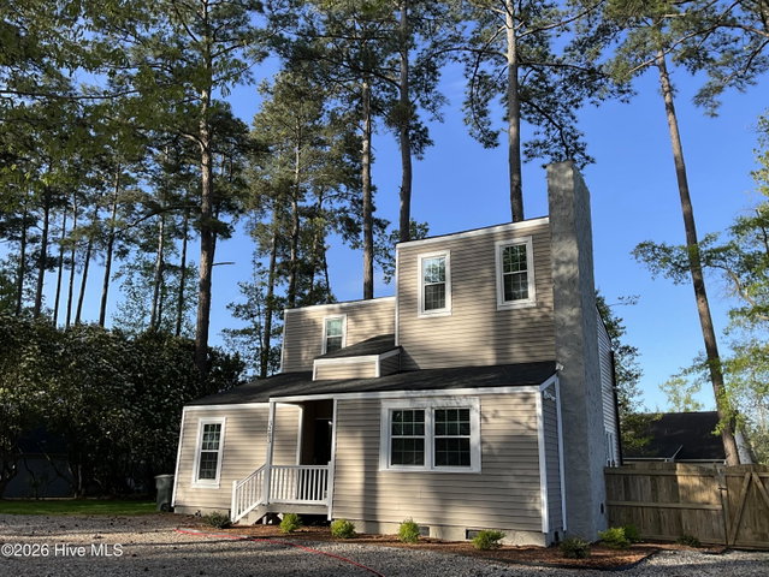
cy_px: 288
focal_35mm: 29
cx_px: 384
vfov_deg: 48.3
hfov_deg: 61.6
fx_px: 645
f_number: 1.8
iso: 25
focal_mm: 3
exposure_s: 1/855
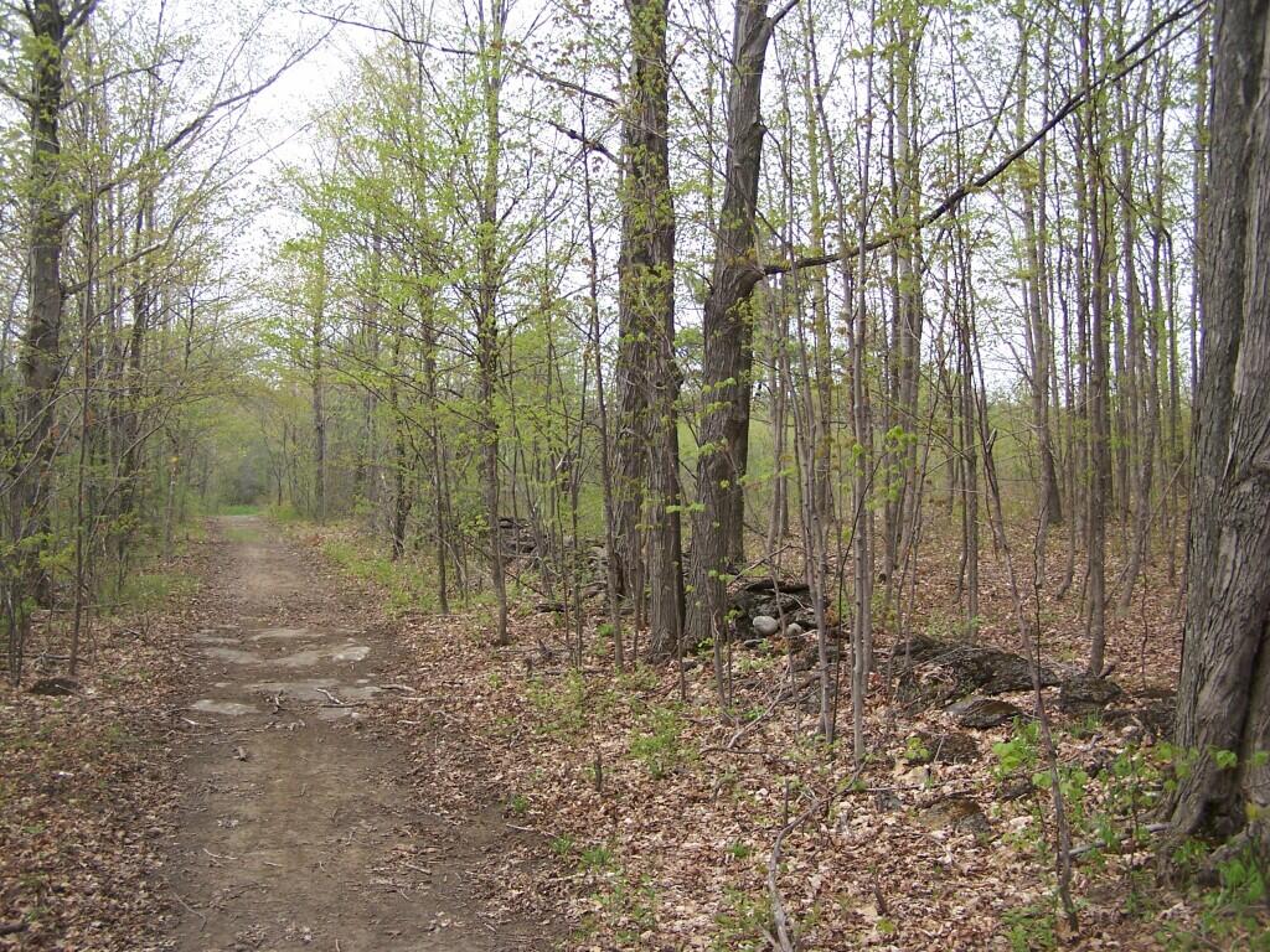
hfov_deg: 49.0
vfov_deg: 37.7
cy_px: 476
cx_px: 635
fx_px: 1394
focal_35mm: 38
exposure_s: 1/320
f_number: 2.8
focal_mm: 6.3
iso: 80
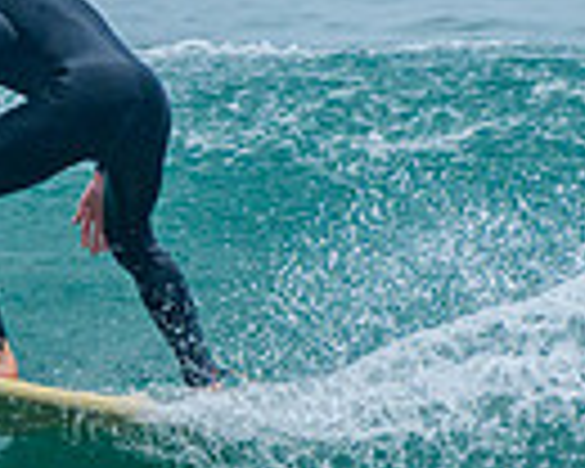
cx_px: -306
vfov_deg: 0.7
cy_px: 278
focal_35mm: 2313
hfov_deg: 0.8
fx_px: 40047
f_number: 8
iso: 500
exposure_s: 1/2000
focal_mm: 400
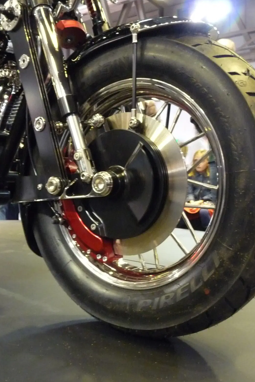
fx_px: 372
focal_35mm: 35
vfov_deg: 54.4
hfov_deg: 37.8
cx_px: 137
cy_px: 194
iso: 800
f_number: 2.8
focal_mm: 4.8
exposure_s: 1/20
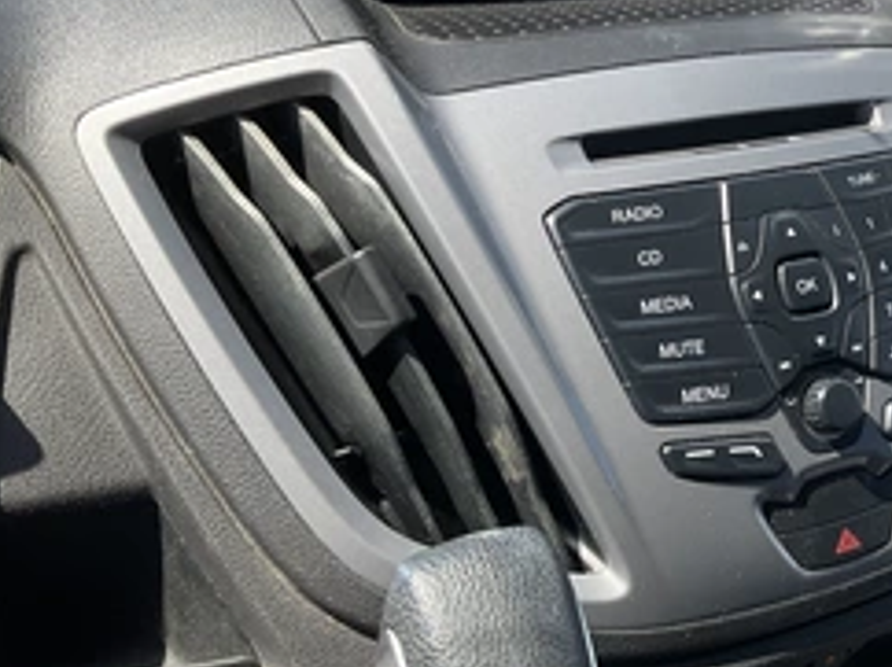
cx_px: 715
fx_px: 1236
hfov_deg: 38.2
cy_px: 184
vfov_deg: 29.8
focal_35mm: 48
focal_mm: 3
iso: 25
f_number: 1.8
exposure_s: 1/439
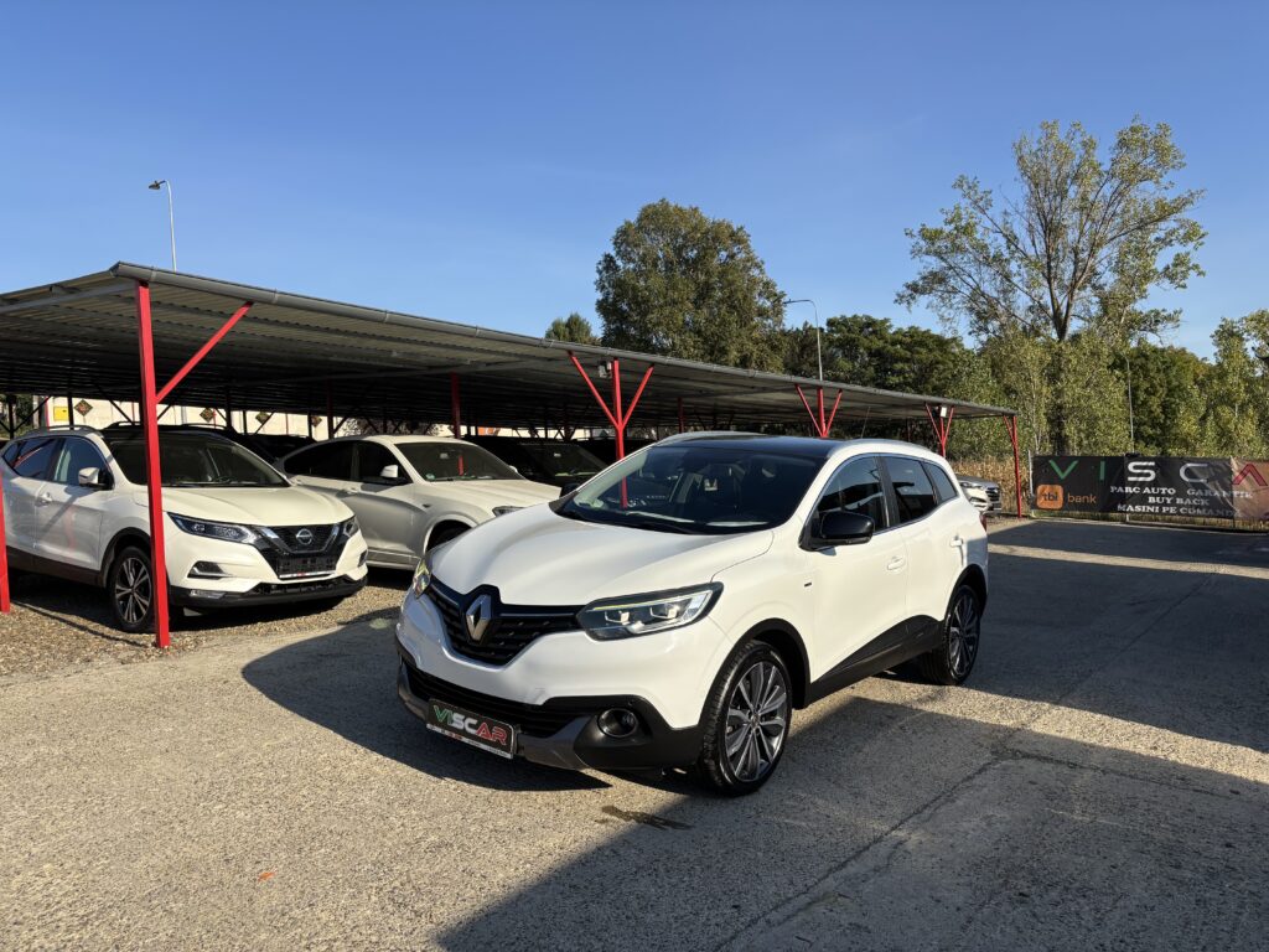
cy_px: 476
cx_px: 634
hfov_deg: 67.3
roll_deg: +3.8
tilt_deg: -0.5
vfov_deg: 53.1
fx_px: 953
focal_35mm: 26
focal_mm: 5.96
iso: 50
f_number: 1.6
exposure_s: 1/3311
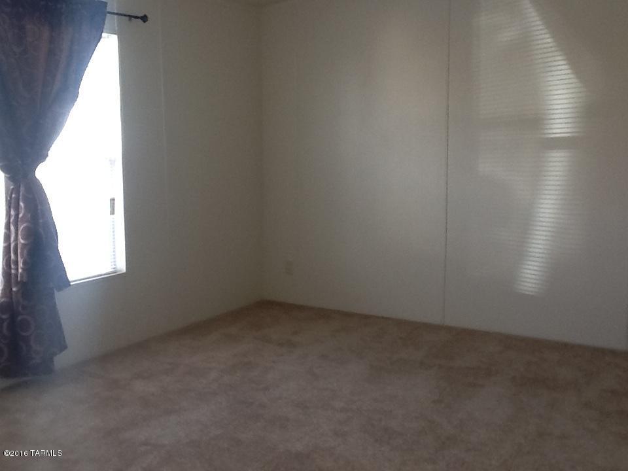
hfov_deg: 42.9
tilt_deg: -6.3
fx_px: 798
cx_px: 314
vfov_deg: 32.9
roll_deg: +1.2
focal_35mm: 44
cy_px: 236
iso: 40
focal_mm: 2.03
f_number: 2.4
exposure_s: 1/30
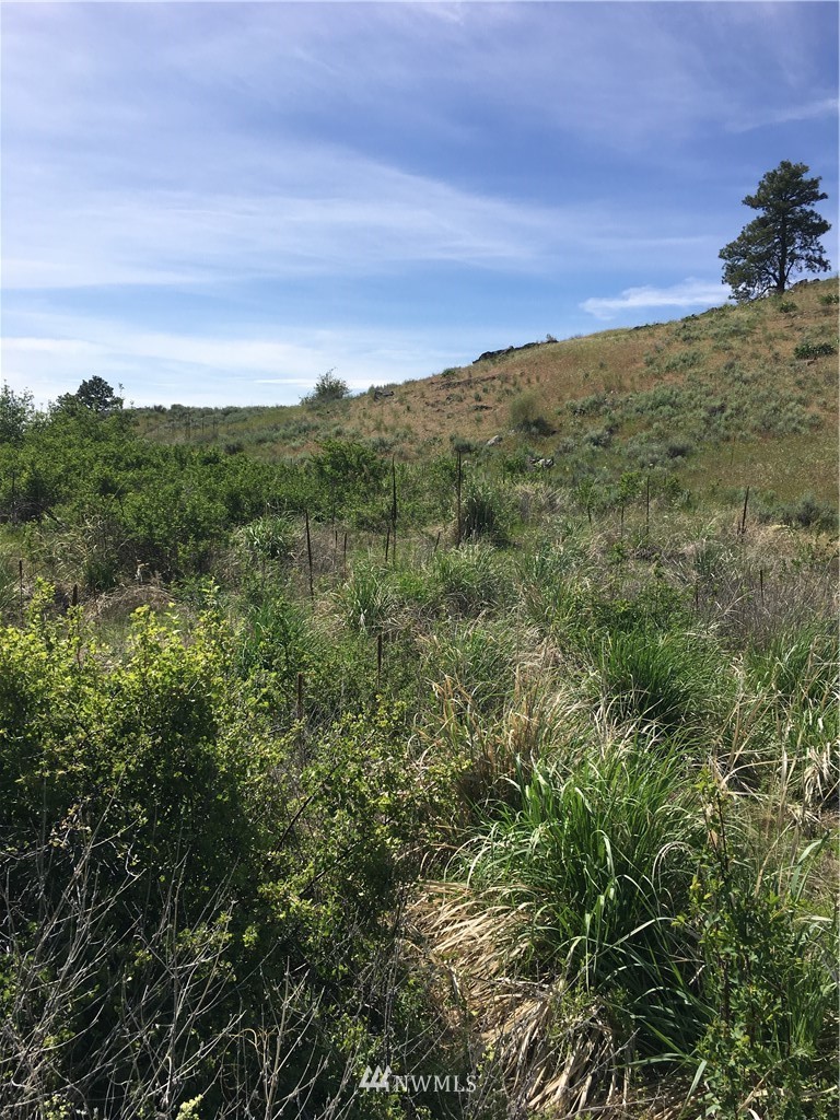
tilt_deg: -4.8
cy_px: 560
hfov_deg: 48.2
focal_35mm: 29
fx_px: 938
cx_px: 420
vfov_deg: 61.7
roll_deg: -4.0
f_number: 2.2
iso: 25
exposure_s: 1/2079
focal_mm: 4.15
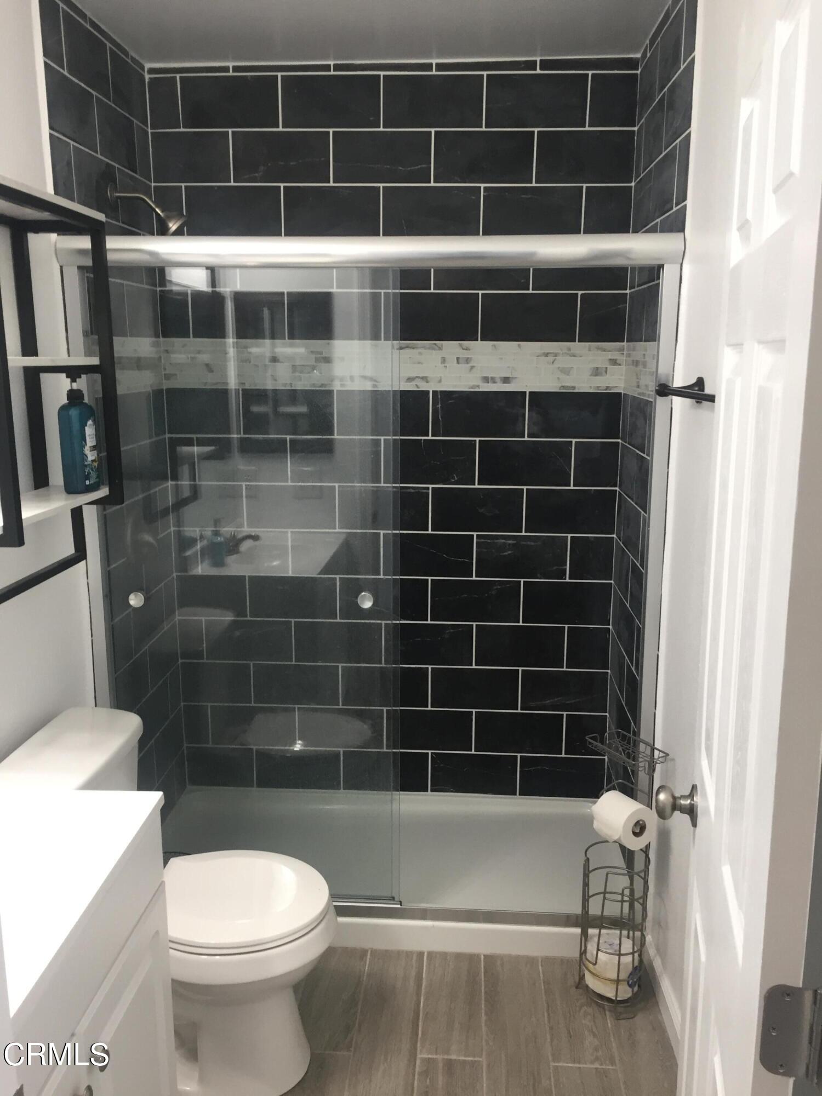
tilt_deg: -9.8
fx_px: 918
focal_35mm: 29
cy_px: 548
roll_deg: +0.0
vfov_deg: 61.7
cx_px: 411
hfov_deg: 48.2
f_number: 2.2
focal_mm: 4.15
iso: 64
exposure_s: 1/30
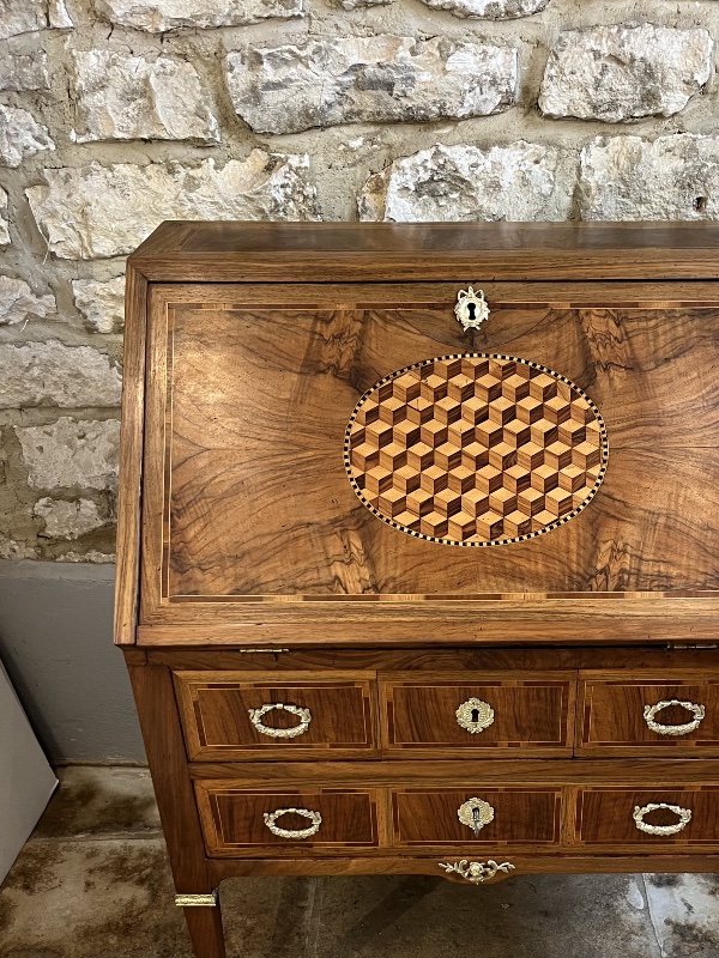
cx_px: 472
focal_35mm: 39
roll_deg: +1.5
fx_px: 1080
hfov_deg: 36.5
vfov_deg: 46.2
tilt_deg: -36.7
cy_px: 713
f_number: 1.6
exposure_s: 1/50
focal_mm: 5.1
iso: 100
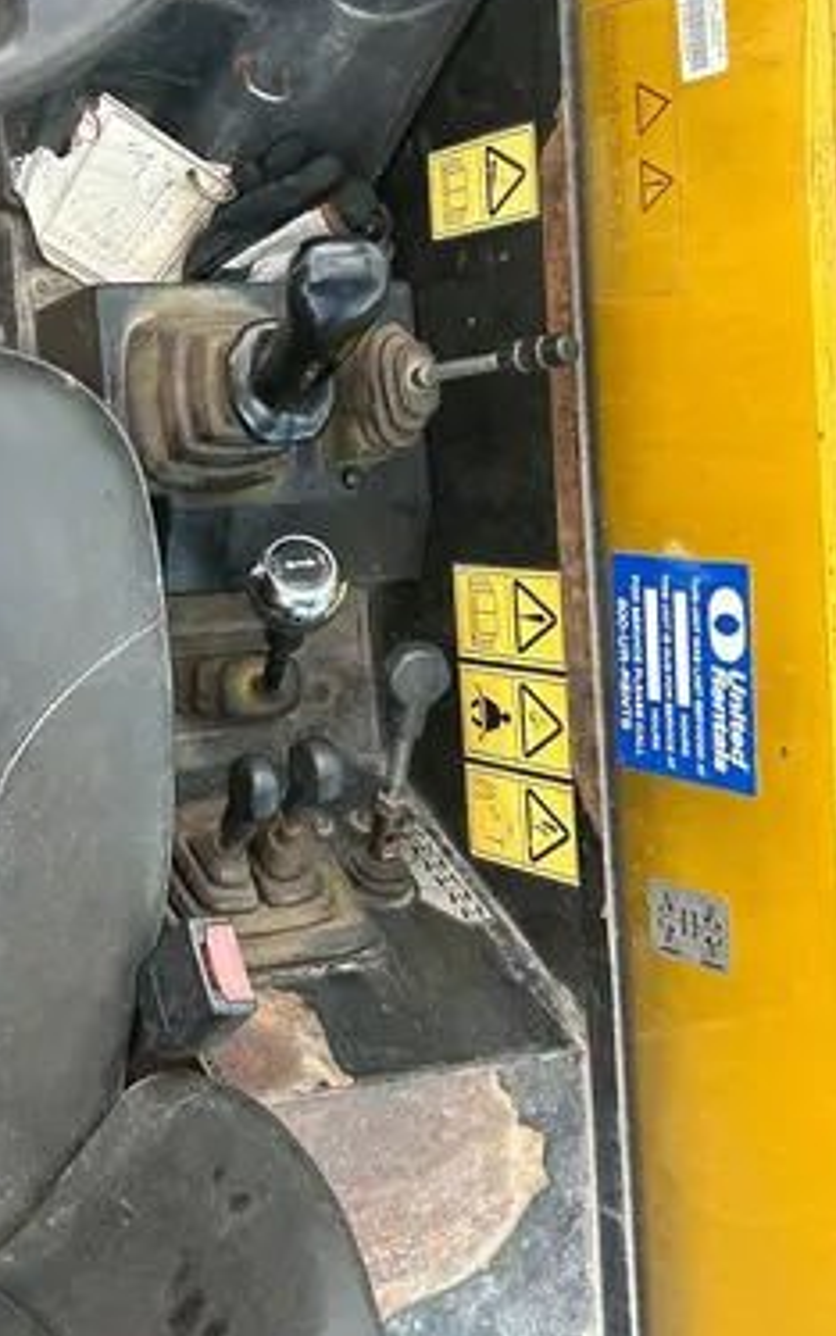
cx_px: -61
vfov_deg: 36.8
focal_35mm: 54
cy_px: 370
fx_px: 1967
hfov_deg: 22.7
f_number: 1.5
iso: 50
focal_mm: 5.7
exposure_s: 1/347
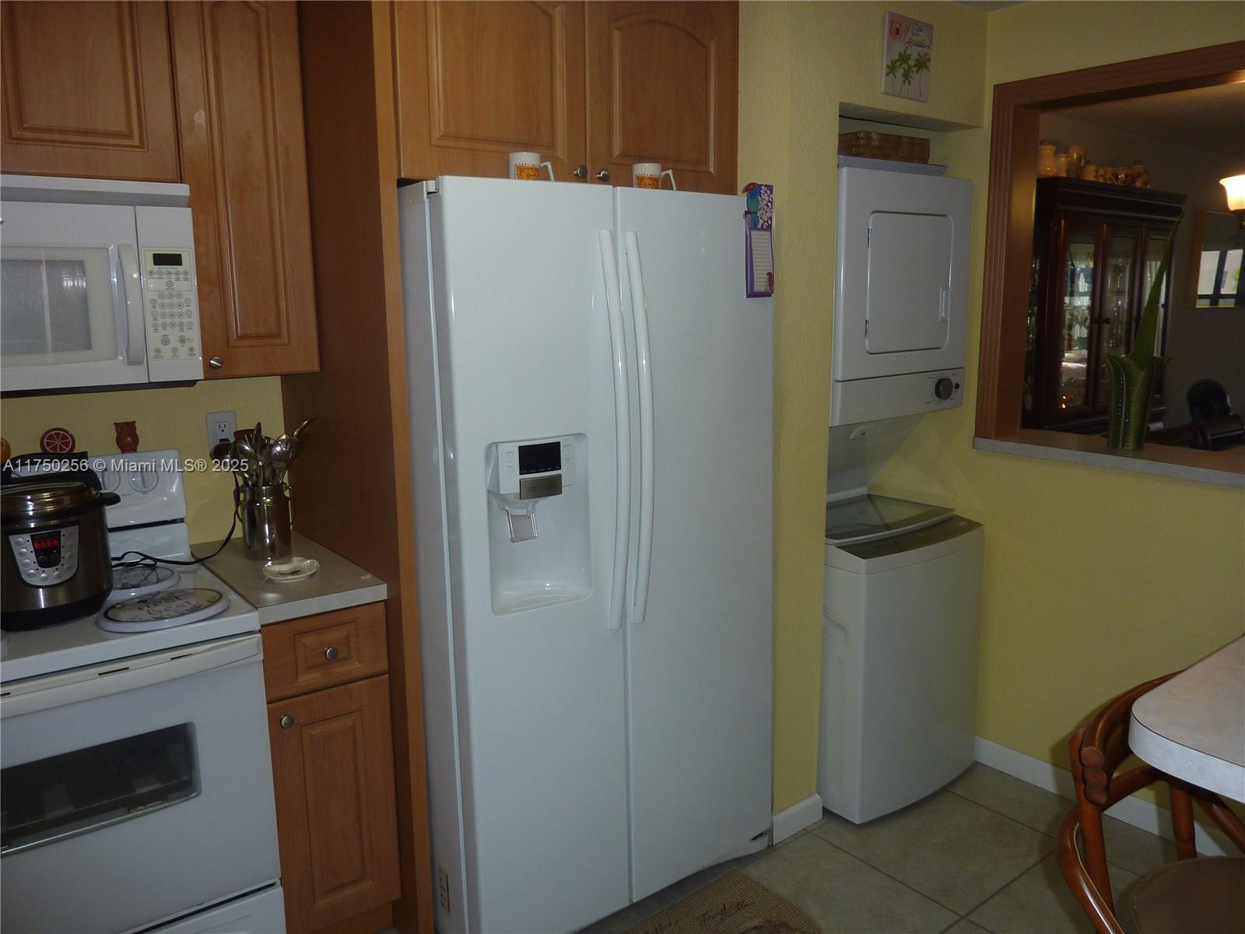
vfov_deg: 54.9
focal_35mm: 25
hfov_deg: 69.4
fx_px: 899
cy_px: 467
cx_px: 622
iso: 100
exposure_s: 1/30
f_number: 3.3
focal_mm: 4.1
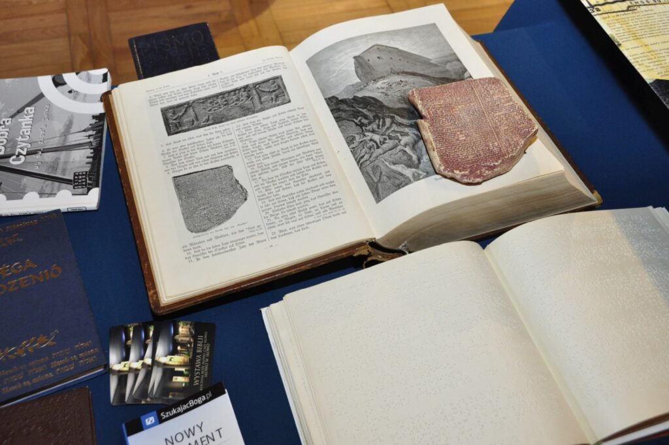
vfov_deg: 34.2
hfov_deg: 49.6
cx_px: 334
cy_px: 222
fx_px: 724
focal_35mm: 39
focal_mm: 26
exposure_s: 1/60
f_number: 5.6
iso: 640
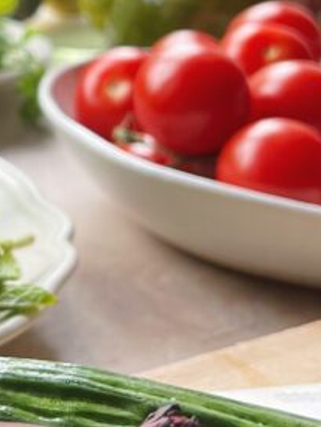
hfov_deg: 14.5
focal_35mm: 97
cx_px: -111
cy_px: 136
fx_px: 1197
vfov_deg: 20.1
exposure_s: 1/121
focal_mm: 5.7
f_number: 1.5
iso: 80
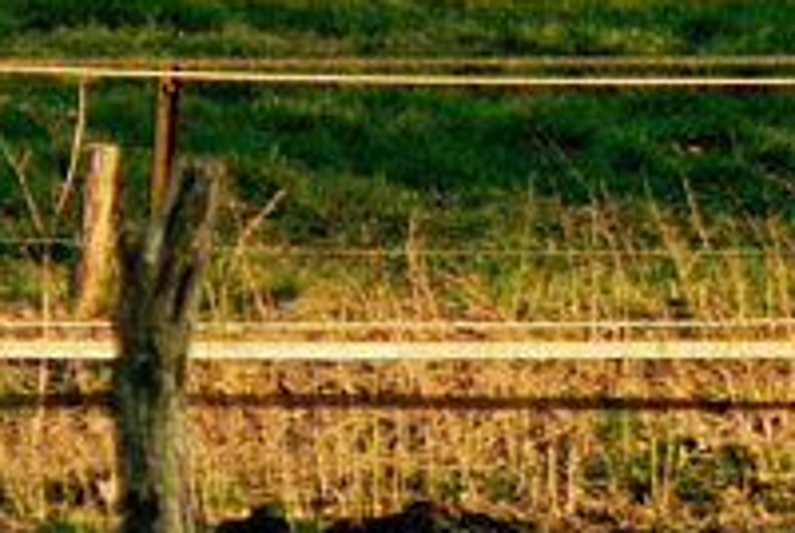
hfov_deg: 2.1
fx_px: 21209
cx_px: 3045
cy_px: -491
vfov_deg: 1.4
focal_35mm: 959
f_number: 6.3
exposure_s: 1/100
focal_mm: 120
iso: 100
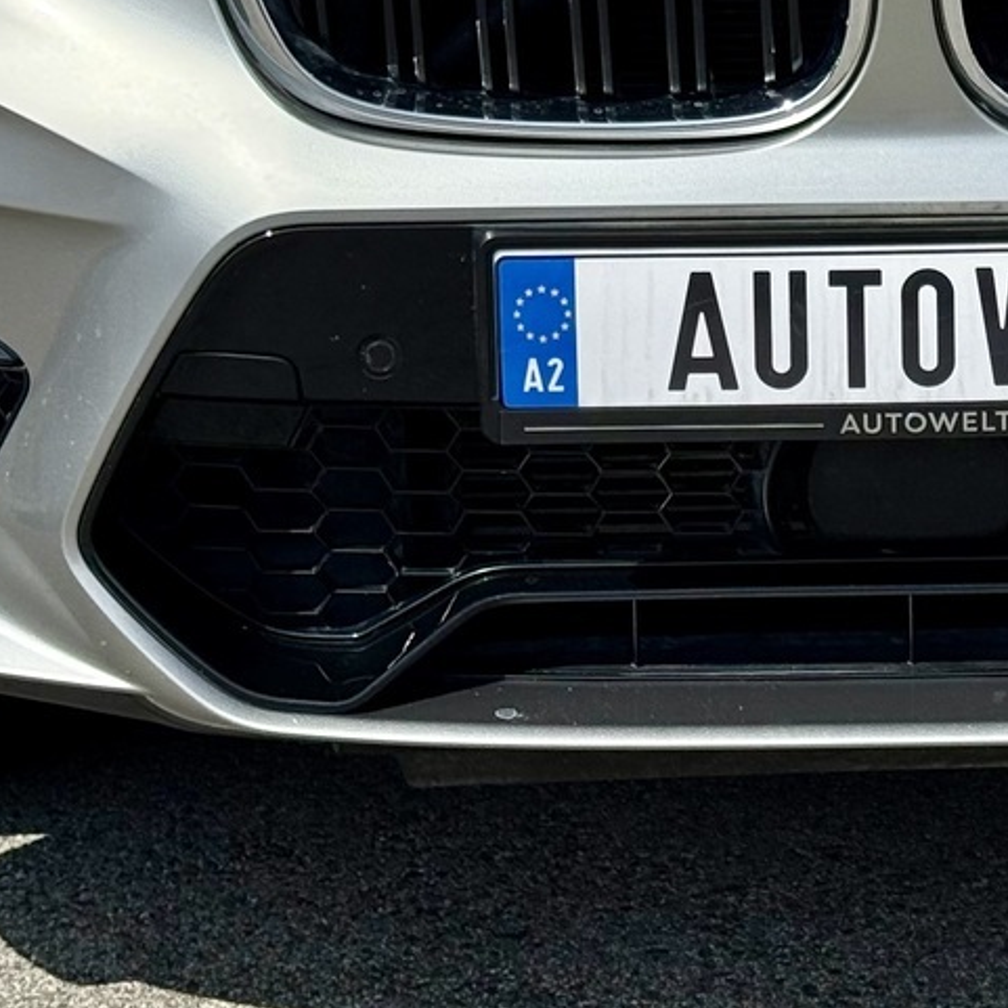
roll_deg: +3.4
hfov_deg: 12.3
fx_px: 4645
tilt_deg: -8.1
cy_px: -170
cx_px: 949
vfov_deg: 12.1
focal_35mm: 141
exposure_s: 1/6536
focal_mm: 6.76
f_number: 1.78
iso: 64
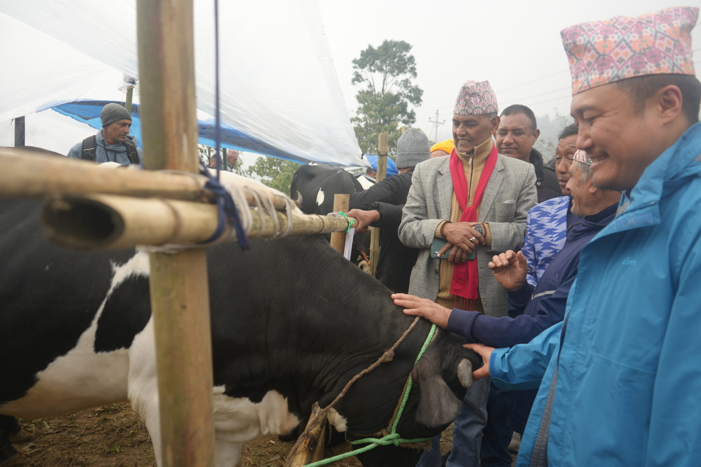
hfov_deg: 65.5
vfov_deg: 46.4
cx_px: 350
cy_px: 234
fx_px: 545
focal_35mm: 28
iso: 100
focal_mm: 28
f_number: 4.5
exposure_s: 1/250
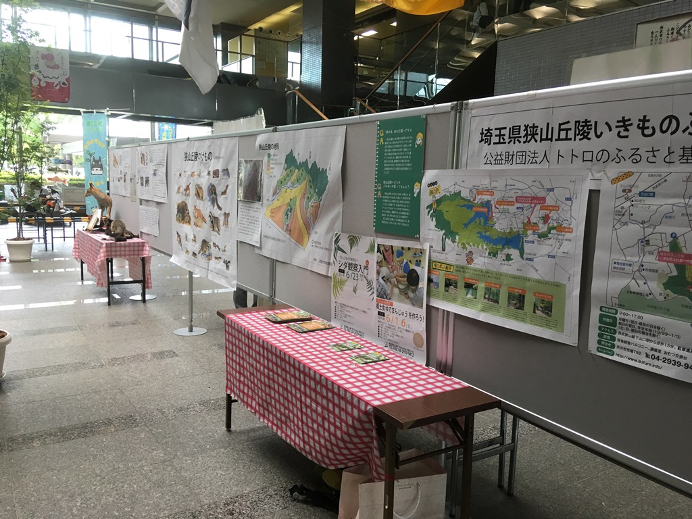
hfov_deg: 61.7
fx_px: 580
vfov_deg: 48.2
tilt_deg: -8.7
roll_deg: -1.2
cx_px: 346
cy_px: 260
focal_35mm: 29
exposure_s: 1/30
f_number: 2.2
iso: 40
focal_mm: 4.15
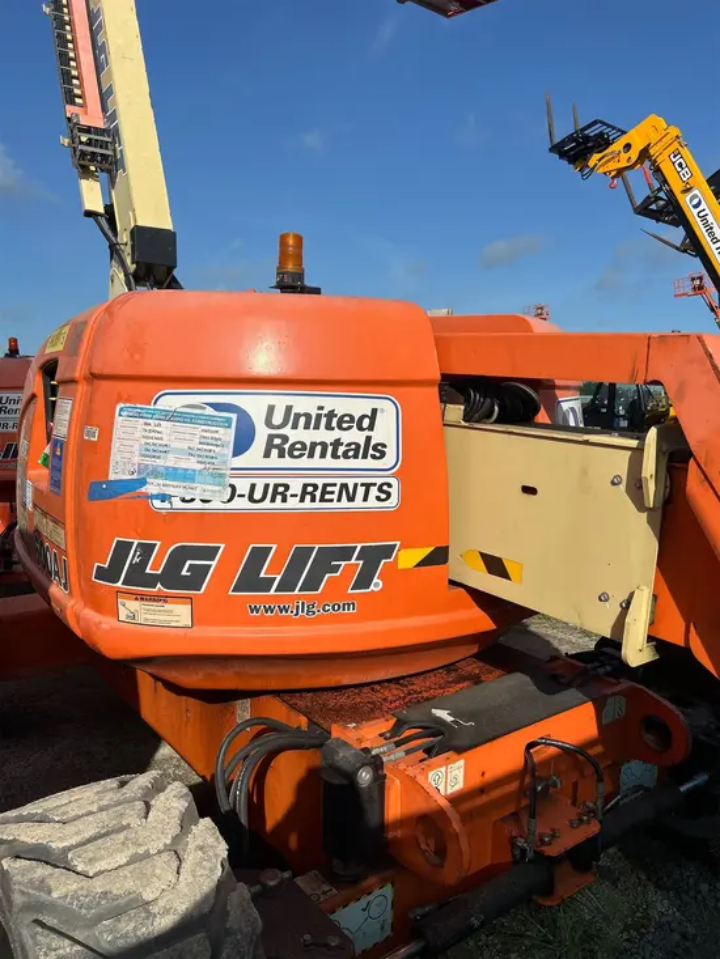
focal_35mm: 26
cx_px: 360
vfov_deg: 67.3
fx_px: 721
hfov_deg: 53.1
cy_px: 480
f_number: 1.5
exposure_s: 1/6993
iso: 50
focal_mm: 5.7
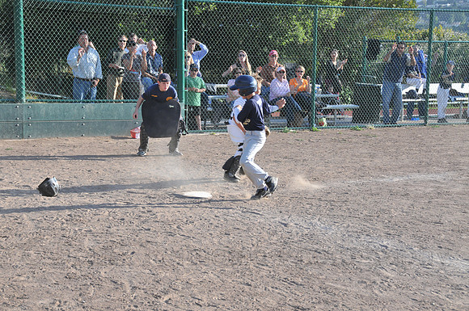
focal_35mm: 78
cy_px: 156
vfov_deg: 17.4
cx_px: 234
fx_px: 1015
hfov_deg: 26.0
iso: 400
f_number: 8
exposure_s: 1/500
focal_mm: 52
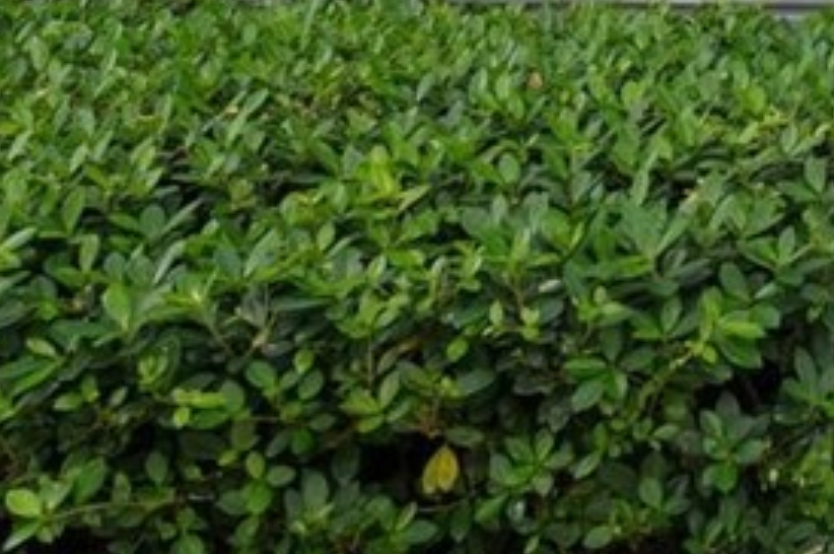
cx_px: 1493
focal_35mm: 93
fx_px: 2152
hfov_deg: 17.7
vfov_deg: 13.3
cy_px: -431
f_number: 8
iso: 100
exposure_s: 1/6
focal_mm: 10
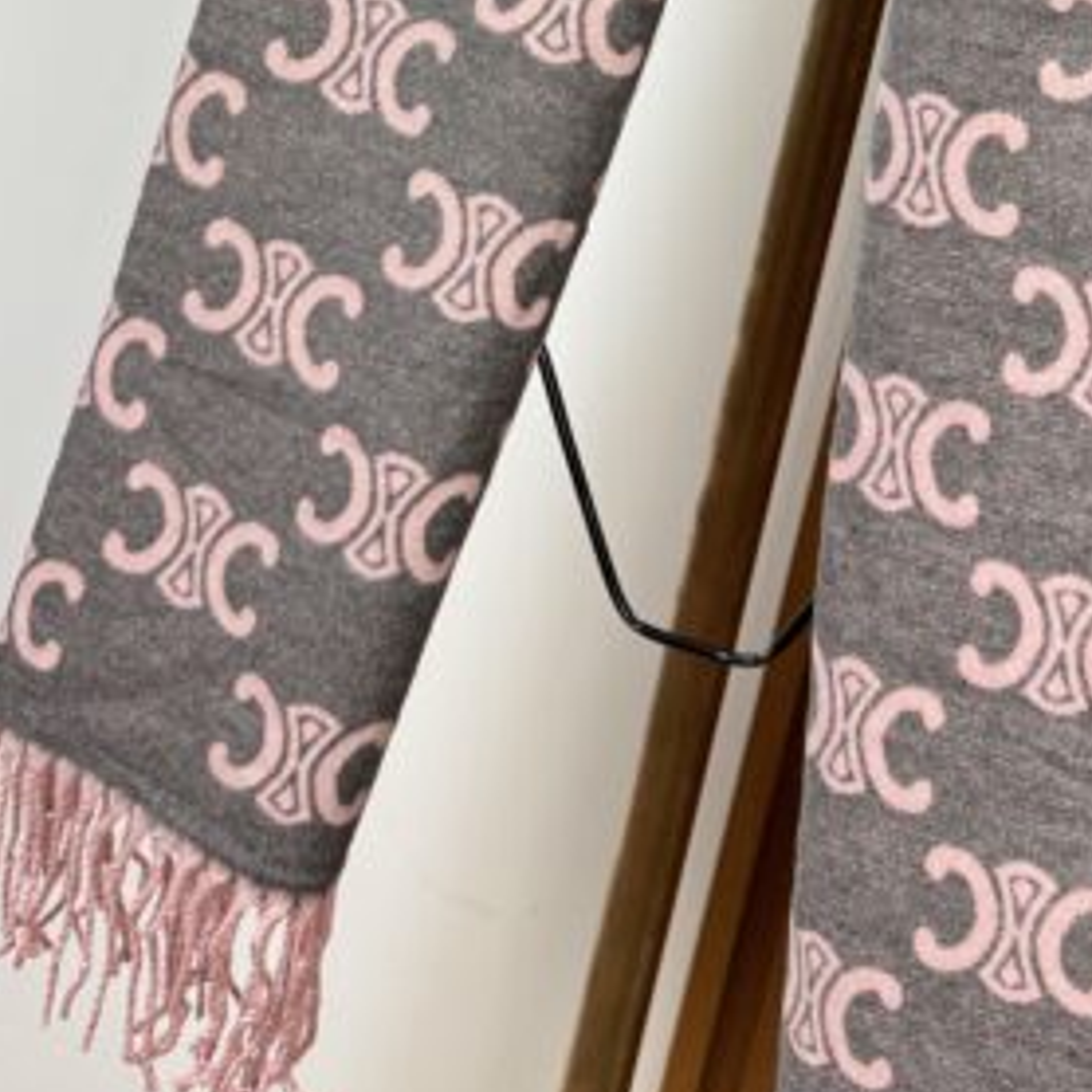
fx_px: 2177
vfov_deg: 25.4
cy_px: -200
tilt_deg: -7.3
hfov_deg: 27.9
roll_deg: -13.5
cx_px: 774
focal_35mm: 61
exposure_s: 1/120
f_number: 1.78
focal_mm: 6.76
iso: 160
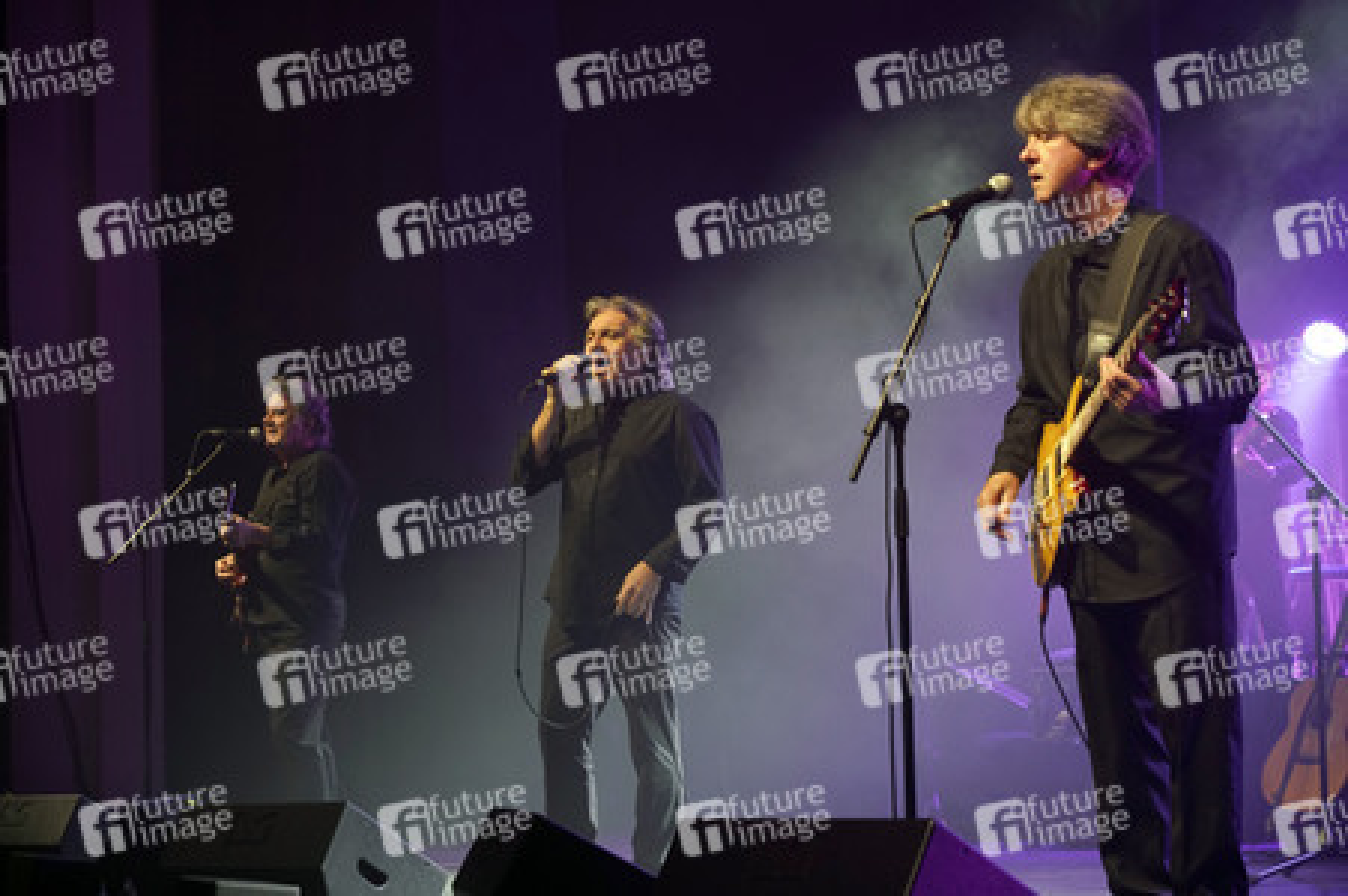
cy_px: 448
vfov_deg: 17.2
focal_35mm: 79
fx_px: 2956
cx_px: 674
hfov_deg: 25.7
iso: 1600
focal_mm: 79
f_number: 5
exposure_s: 1/160
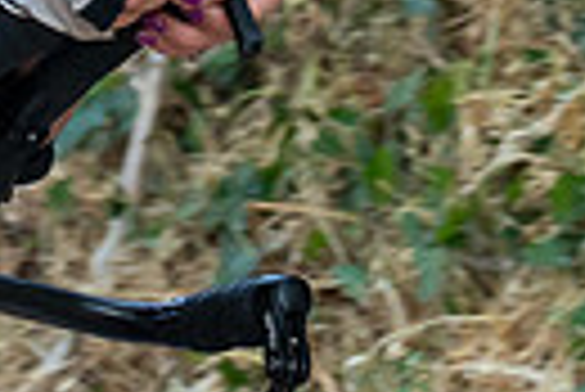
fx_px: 16349
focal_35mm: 1005
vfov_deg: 1.4
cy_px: 115
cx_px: -289
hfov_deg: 2.0
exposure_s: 1/1000
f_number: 5
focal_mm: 104
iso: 1250
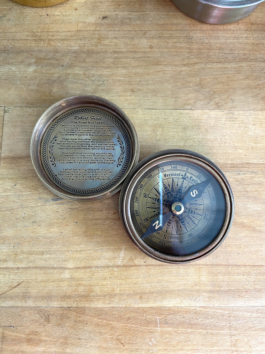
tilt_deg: -82.4
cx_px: 132
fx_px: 265
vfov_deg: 67.3
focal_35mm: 26
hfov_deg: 53.1
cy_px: 177
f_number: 1.8
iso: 125
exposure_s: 1/96
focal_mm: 4.25
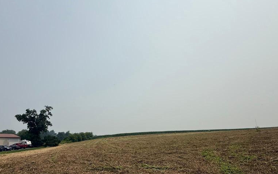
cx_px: 131
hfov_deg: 85.0
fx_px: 152
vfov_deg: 58.6
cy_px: 113
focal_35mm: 20
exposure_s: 1/6173
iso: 40
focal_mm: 2.22
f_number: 2.2
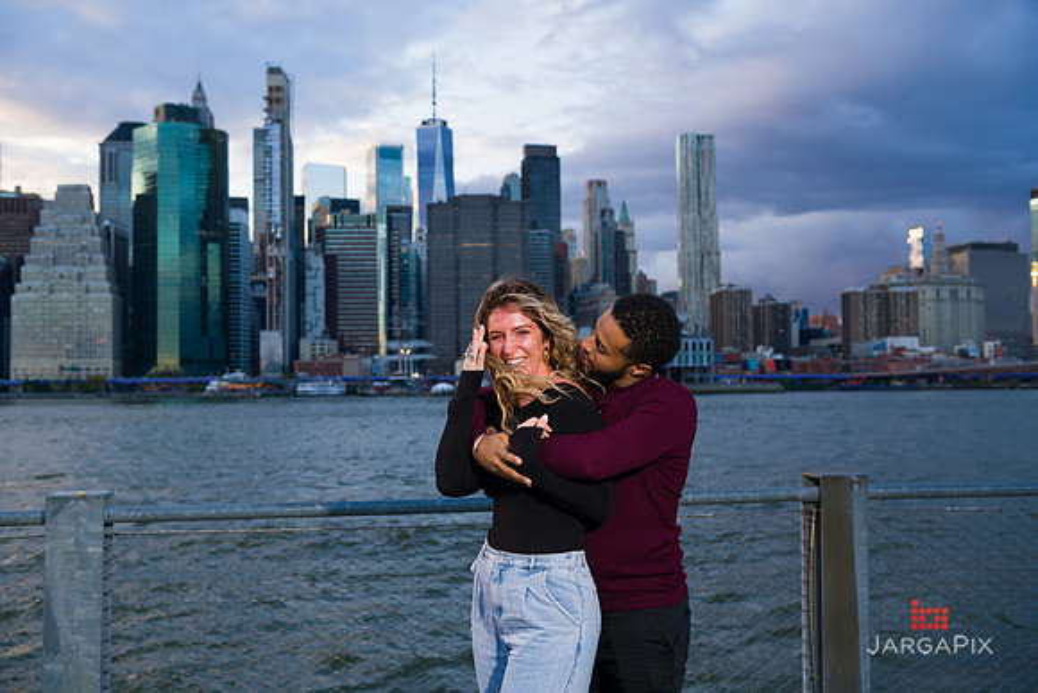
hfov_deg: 50.7
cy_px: 346
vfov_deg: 35.1
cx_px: 519
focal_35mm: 38
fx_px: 1096
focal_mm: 38
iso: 250
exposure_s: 1/200
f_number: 4
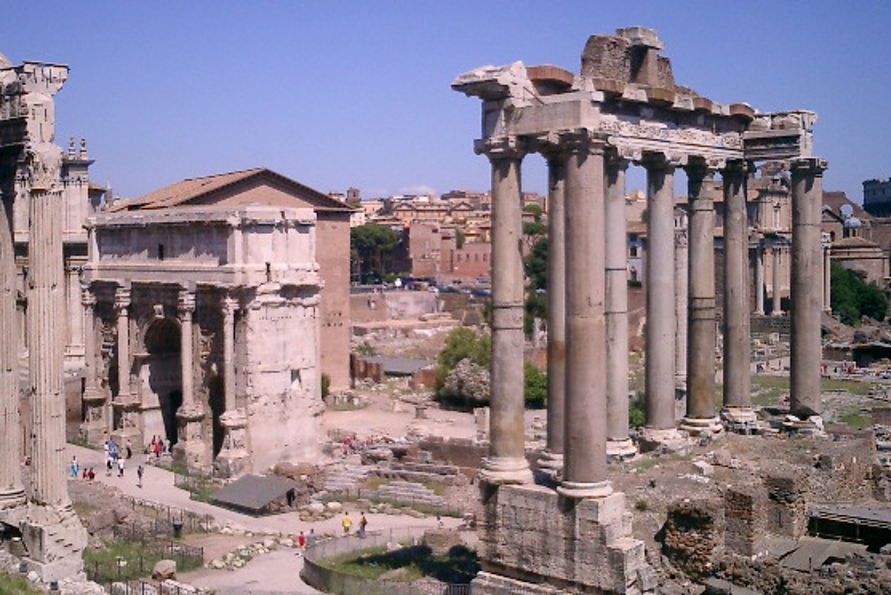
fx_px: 1065
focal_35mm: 43
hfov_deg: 45.3
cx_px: 381
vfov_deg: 31.2
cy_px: 307
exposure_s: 1/3200
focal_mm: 7.5
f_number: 3.2
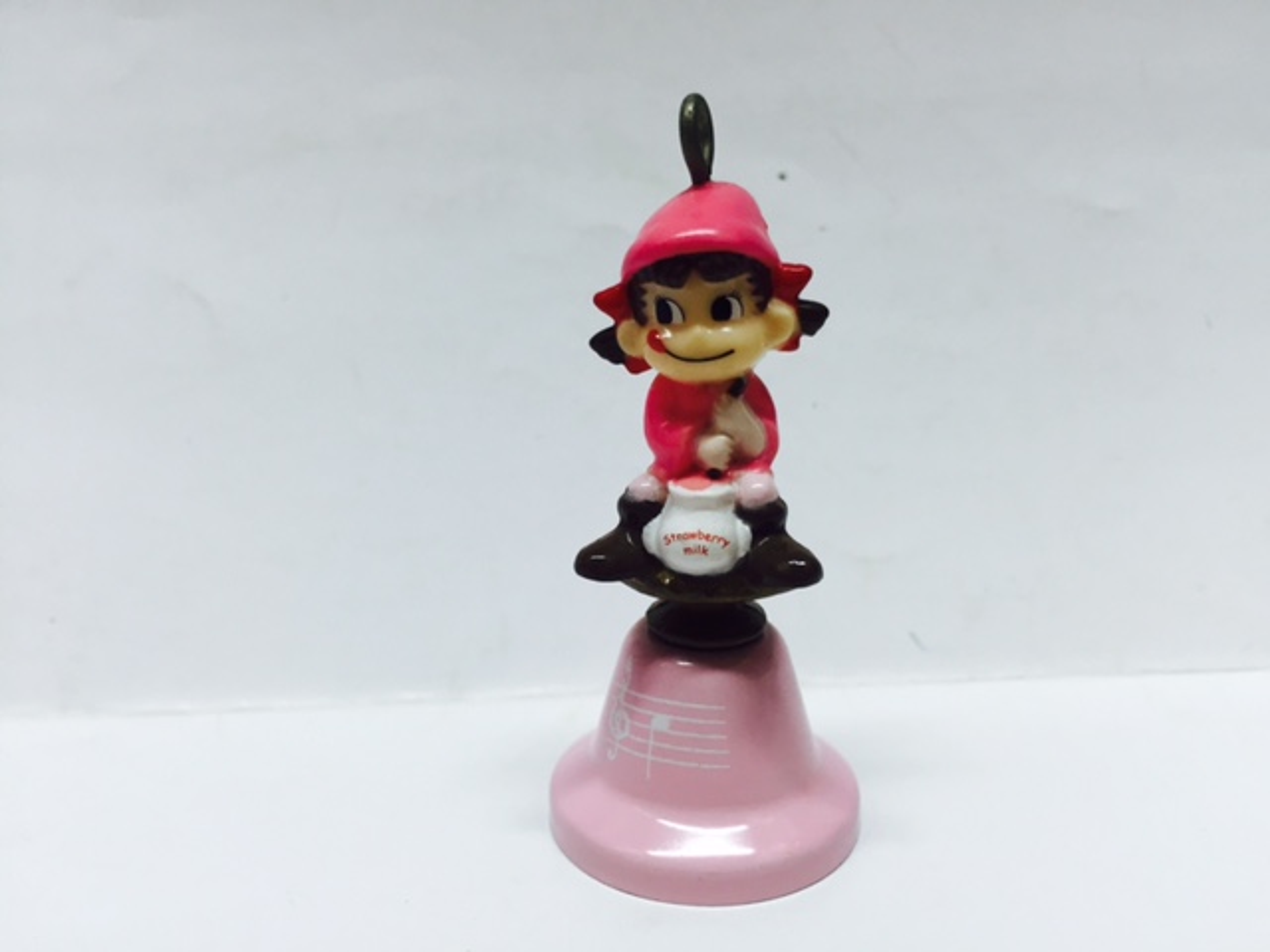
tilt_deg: -10.6
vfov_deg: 48.2
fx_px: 1064
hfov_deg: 61.7
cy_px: 476
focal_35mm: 29
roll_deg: -1.3
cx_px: 635
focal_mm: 4.15
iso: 40
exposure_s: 1/33
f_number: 2.2
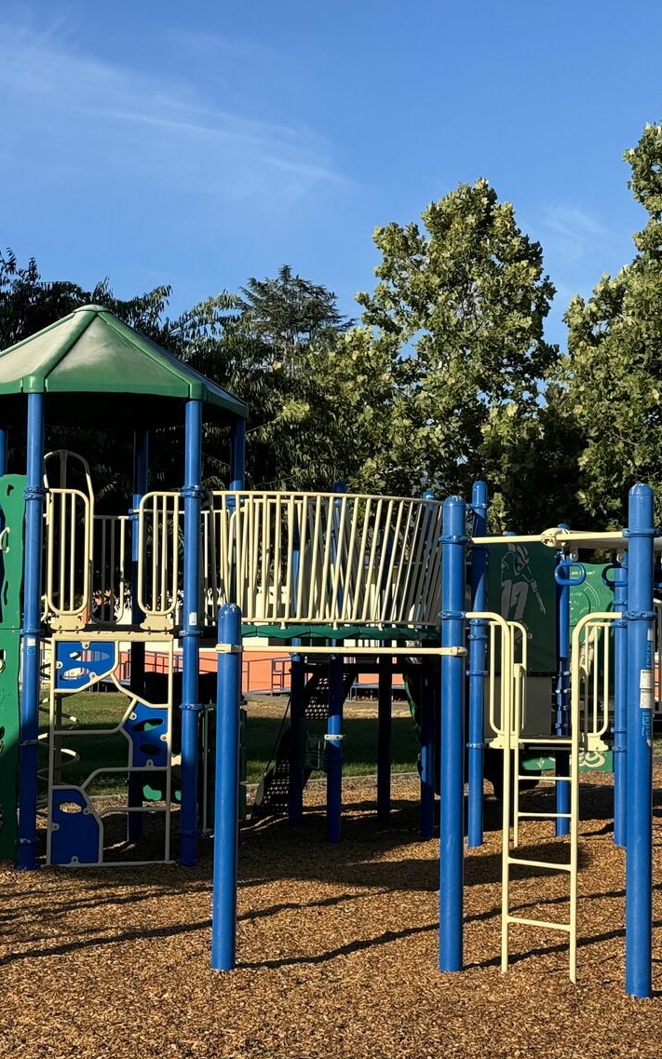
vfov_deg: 30.2
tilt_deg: +2.9
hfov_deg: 19.1
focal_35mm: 68
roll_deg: -0.6
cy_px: 529
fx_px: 1962
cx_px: 363
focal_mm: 6.76
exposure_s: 1/2959
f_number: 1.78
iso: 64
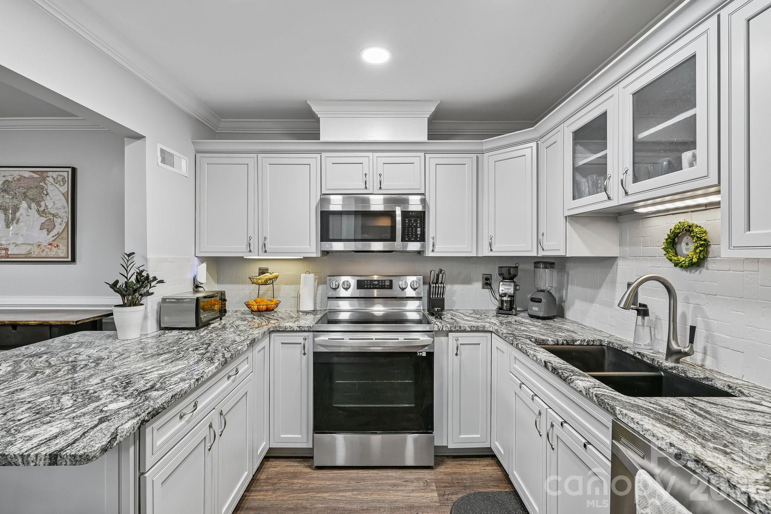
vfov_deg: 72.0
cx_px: 386
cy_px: 257
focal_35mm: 16
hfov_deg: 95.0
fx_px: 353
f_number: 8
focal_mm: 16.5
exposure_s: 1/15
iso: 400
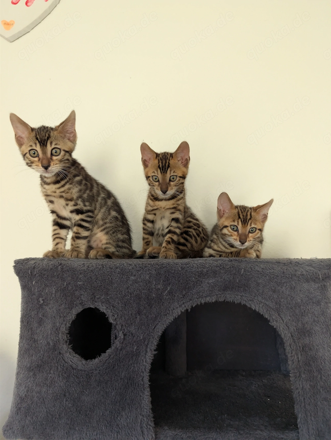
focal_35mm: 24
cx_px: 166
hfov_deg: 56.9
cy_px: 220
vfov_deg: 71.5
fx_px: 305
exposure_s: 1/92.9
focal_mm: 6.9
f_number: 1.68
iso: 301
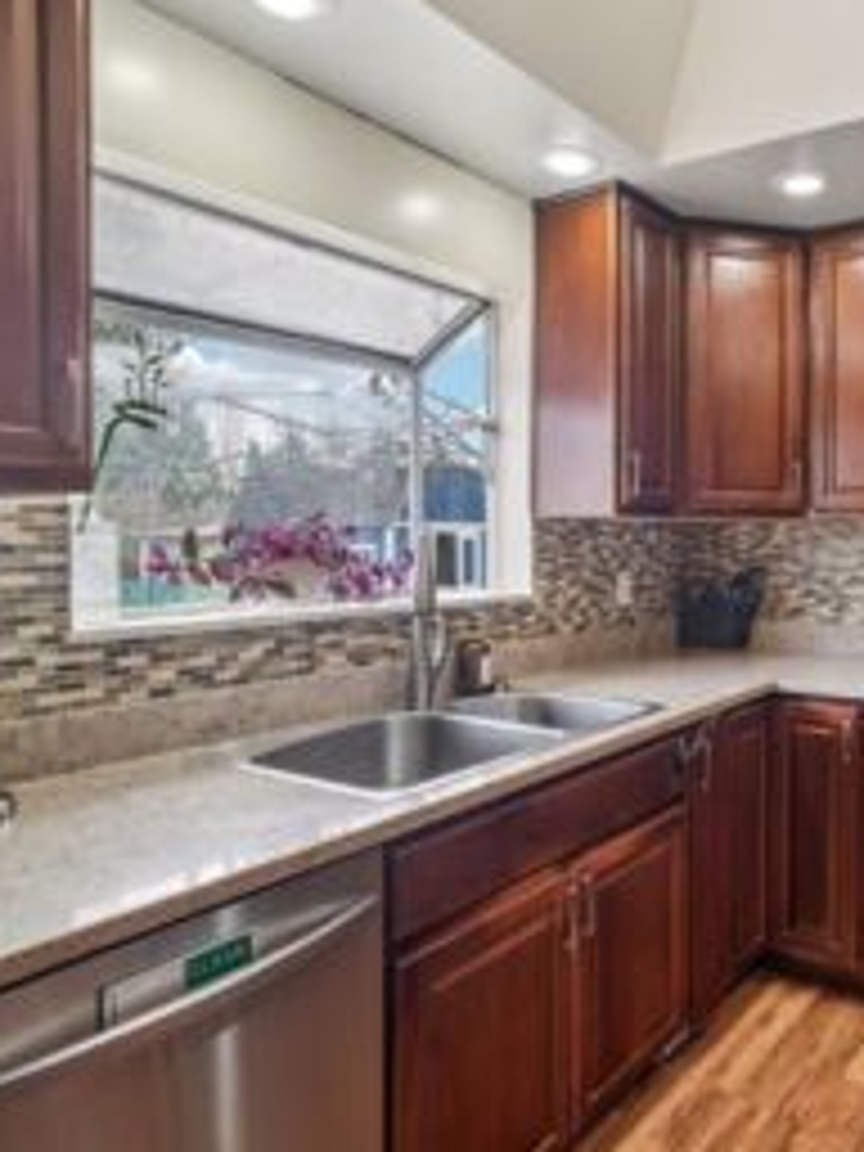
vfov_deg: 71.6
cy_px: 565
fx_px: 799
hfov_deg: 52.6
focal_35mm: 24
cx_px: 706
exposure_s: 1/80
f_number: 8
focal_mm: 16
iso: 1600
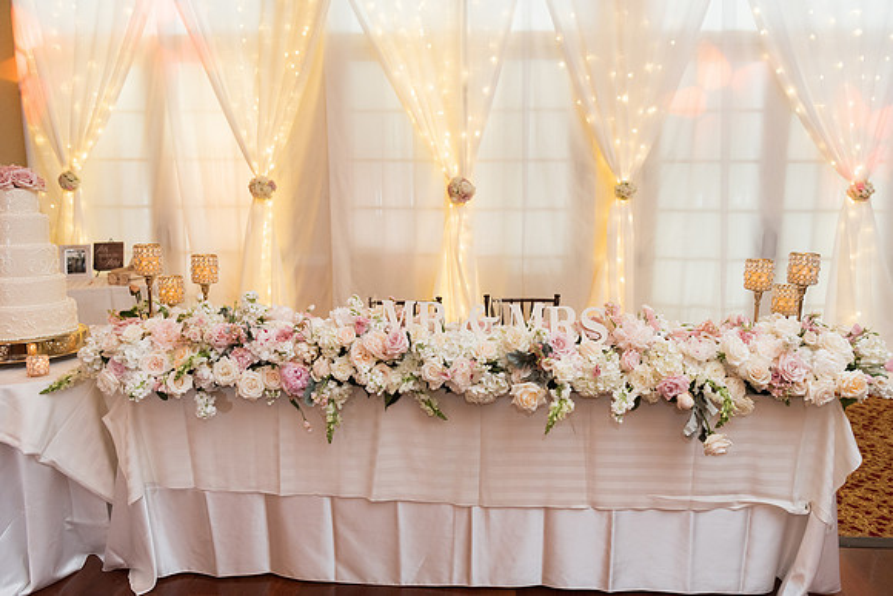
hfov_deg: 65.5
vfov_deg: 46.4
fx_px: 695
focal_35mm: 28
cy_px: 298
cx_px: 446
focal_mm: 28
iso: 800
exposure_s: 1/100
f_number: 2.8
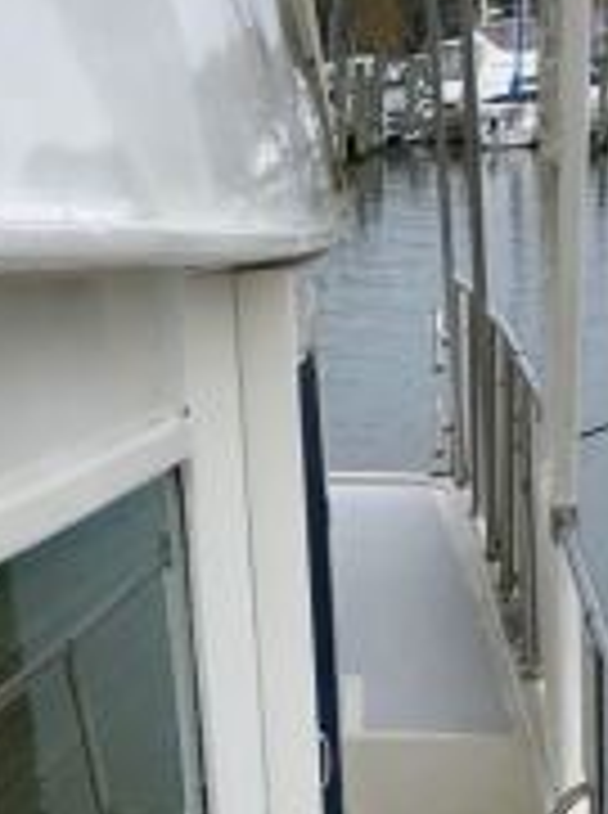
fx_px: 2186
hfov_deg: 15.7
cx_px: 117
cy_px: 872
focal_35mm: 93
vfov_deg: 20.3
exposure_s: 1/706
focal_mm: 3.99
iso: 20
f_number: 1.8
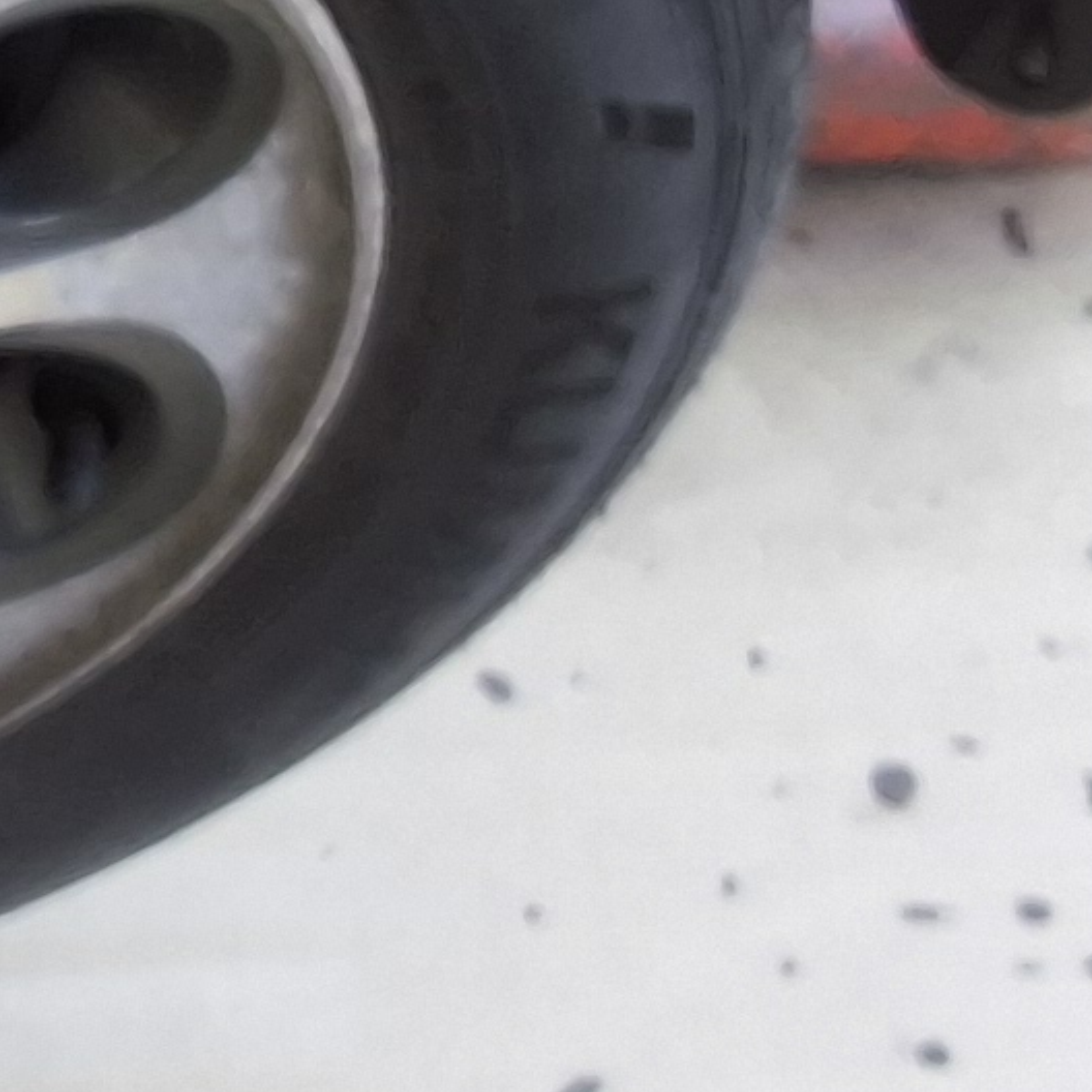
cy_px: -54
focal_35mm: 153
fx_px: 5461
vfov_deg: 11.3
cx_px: -1129
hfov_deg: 10.5
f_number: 1.9
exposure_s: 1/120
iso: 40
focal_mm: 2.91
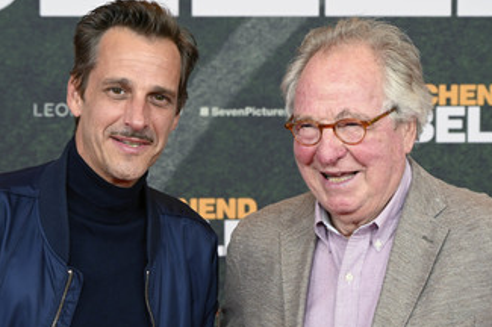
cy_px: 212
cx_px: 243
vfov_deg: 12.8
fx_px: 1461
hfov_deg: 19.1
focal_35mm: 107
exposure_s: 1/200
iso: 1000
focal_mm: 77
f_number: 6.3
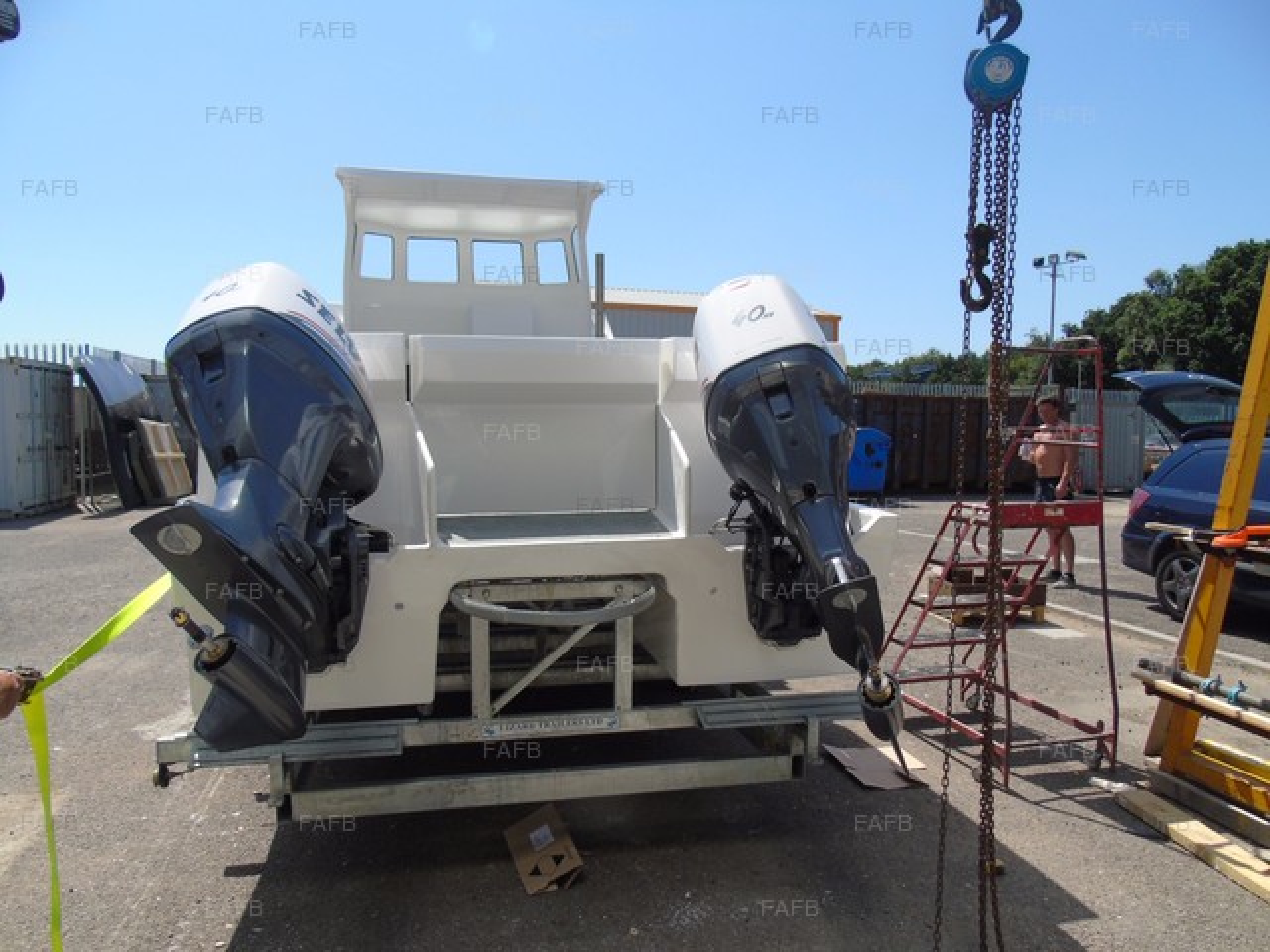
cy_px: 476
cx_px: 635
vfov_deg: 54.9
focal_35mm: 25
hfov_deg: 69.4
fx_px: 917
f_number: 3.6
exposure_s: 1/1000
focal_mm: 4.4
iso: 80
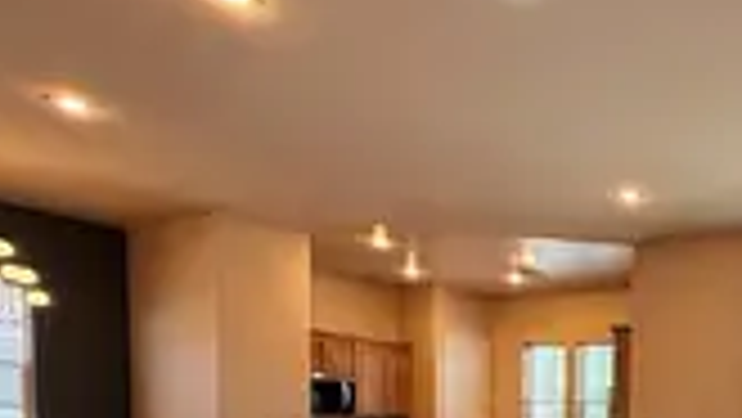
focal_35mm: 37
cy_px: 494
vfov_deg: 28.2
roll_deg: -2.0
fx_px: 728
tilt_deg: -4.5
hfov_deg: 45.2
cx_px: 751
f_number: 2.2
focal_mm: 2.22
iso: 160
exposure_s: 1/120
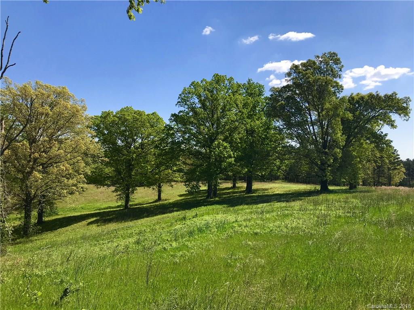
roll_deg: -0.4
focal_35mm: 28
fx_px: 335
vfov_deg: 49.7
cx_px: 207
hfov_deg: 63.4
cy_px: 155
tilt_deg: +0.2
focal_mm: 3.99
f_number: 1.8
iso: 20
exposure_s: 1/2519
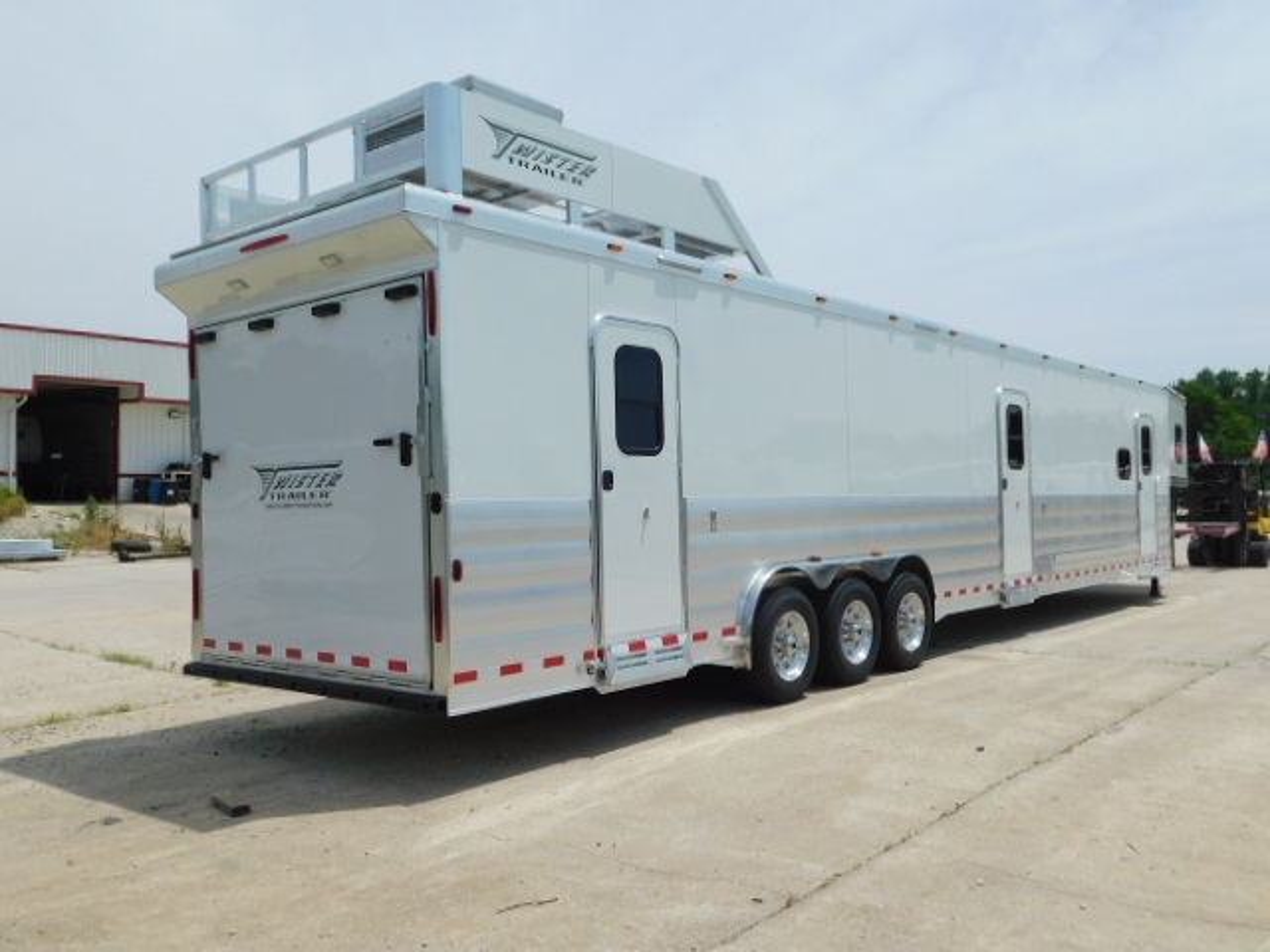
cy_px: 476
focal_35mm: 30
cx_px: 635
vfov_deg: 46.8
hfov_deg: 60.0
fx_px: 1101
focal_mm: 5.3
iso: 125
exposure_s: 1/500
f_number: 6.4
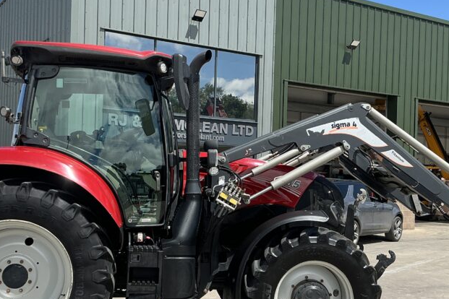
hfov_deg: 41.1
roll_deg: -2.2
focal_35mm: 48
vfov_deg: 28.0
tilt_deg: +0.4
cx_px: 224
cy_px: 170
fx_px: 599
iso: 25
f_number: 1.8
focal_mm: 3
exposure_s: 1/1626
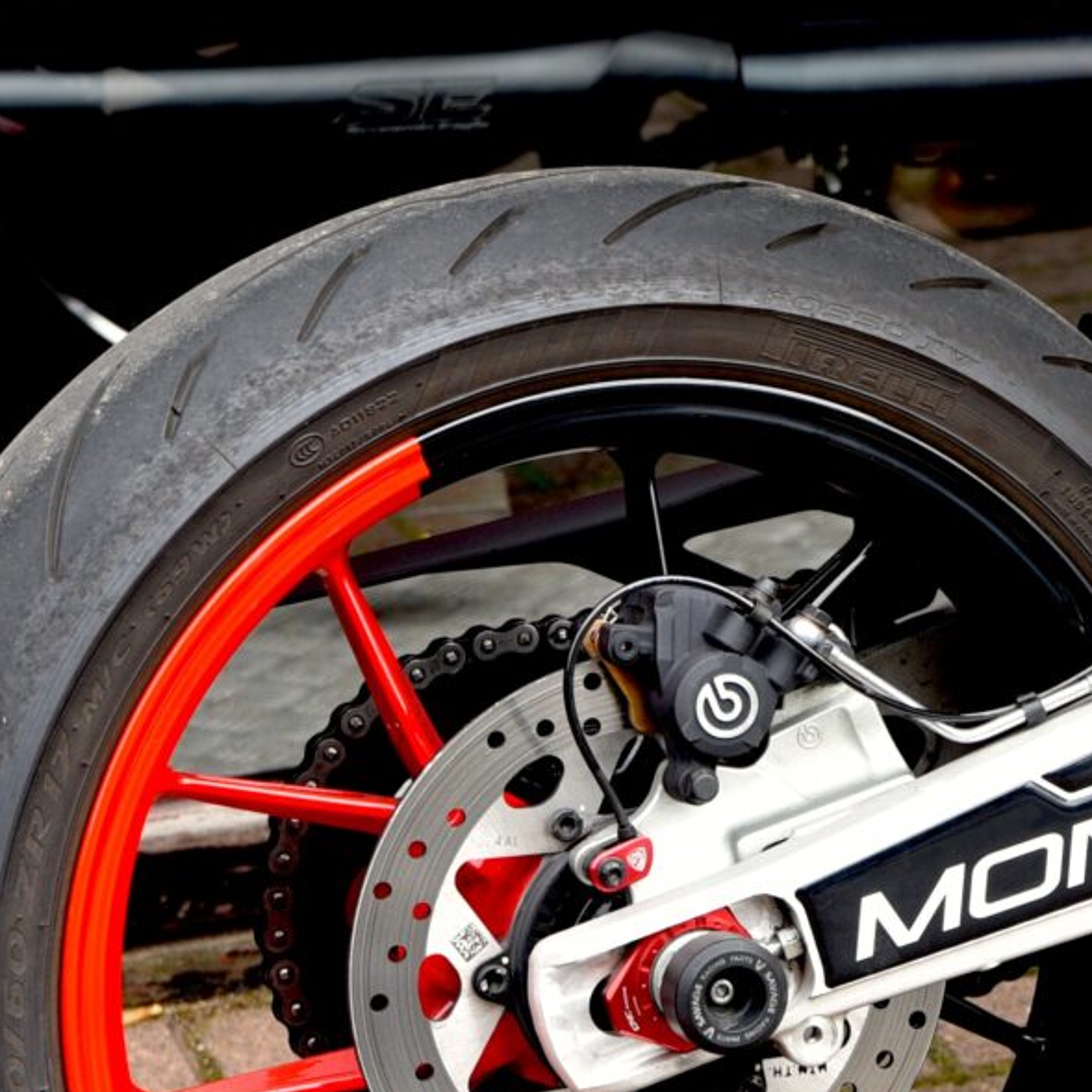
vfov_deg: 9.1
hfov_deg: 8.8
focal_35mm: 192
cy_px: 32
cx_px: 1791
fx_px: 6853
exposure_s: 1/80
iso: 200
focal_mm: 52
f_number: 4.5
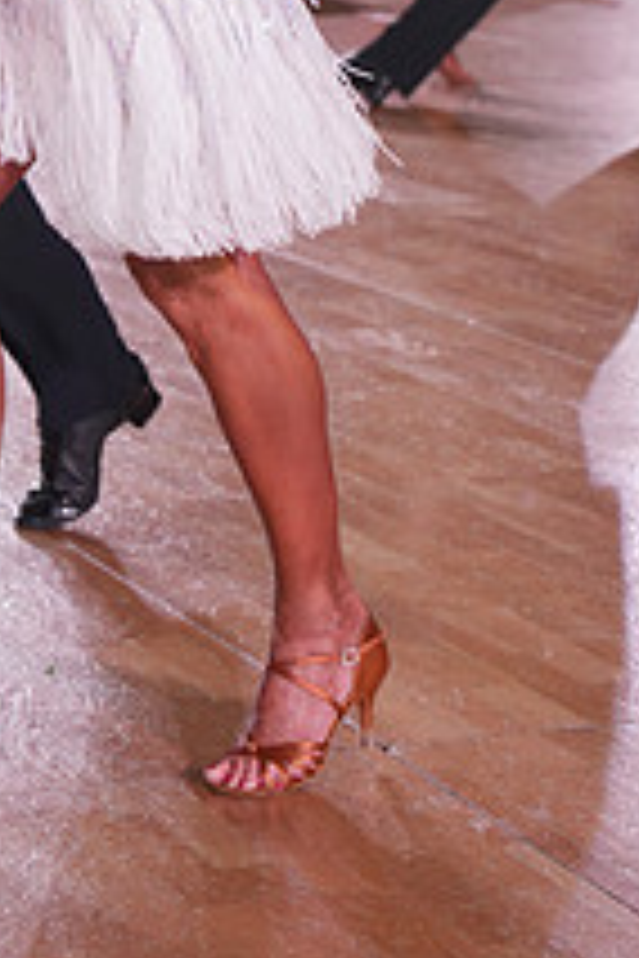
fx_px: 3621
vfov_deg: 14.6
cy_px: -202
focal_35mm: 136
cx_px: 223
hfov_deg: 10.1
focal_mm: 50
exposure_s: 1/500
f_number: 4
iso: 1600
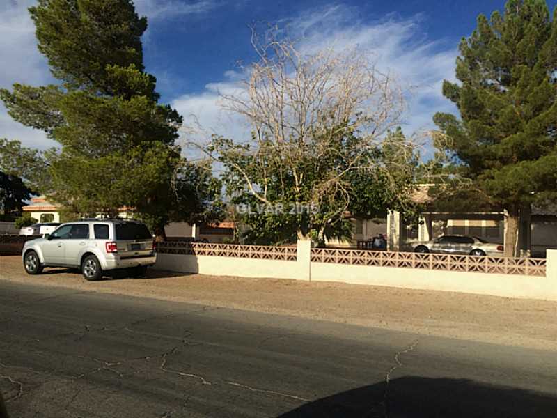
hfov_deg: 61.7
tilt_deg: +1.9
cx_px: 278
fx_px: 467
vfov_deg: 48.2
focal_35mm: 29
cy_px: 209
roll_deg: -1.5
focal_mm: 4.15
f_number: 2.2
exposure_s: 1/2283
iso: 32
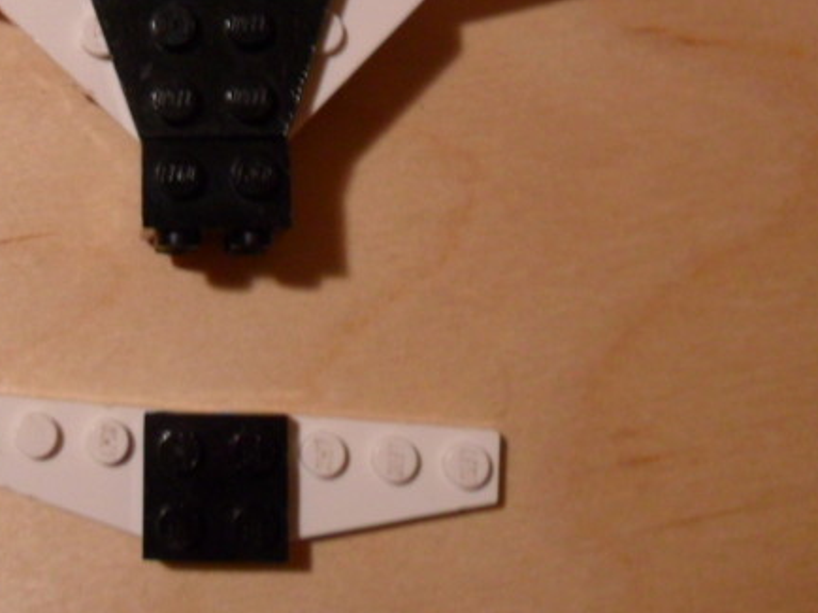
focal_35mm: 56
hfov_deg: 33.3
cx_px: 156
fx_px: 1323
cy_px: 103
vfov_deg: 25.5
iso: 200
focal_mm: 4.9
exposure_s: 1/8
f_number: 3.5
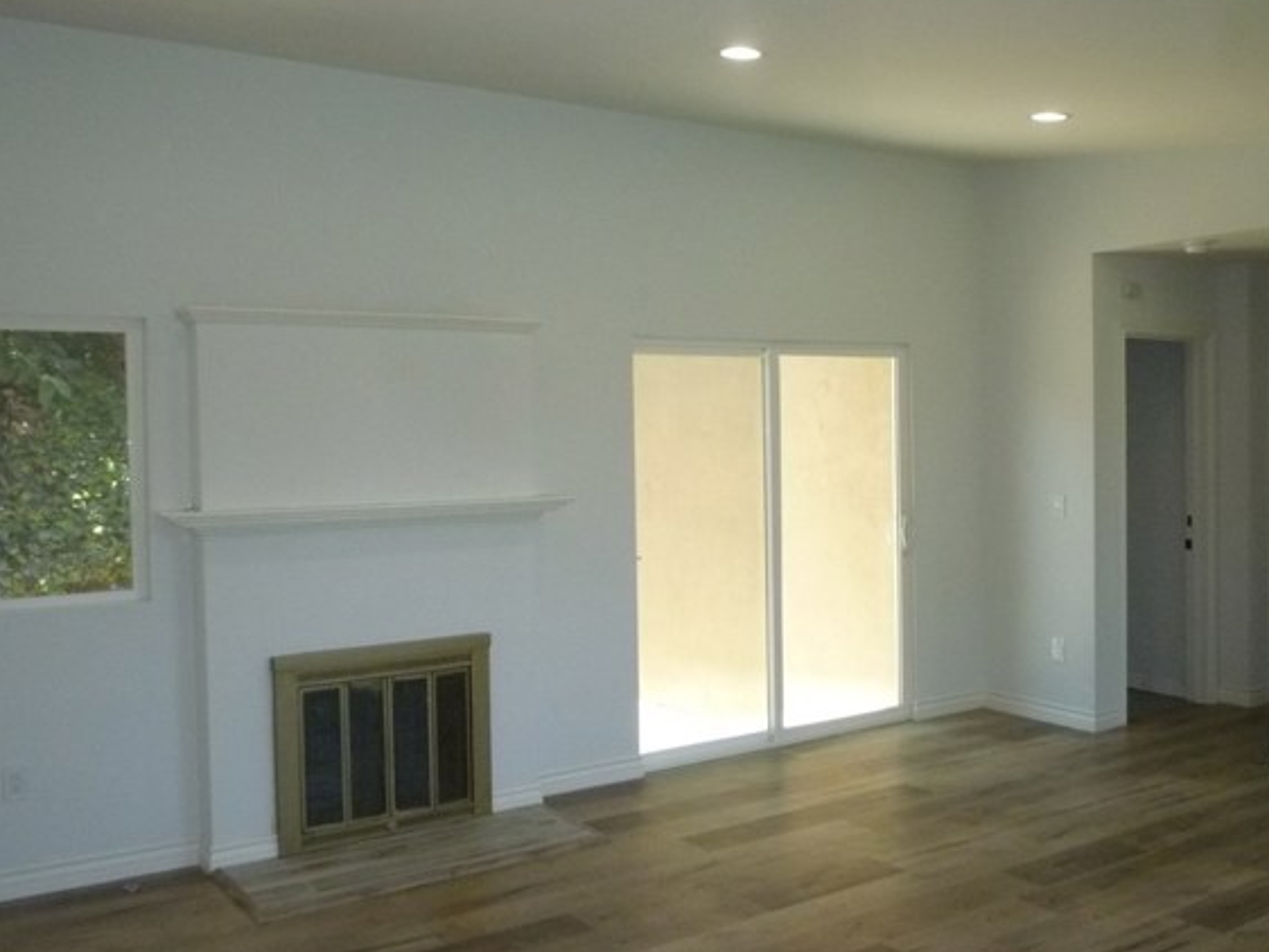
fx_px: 1210
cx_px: 648
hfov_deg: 55.3
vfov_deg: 43.0
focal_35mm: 33
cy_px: 474
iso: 400
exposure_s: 1/320
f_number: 3.3
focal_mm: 5.2
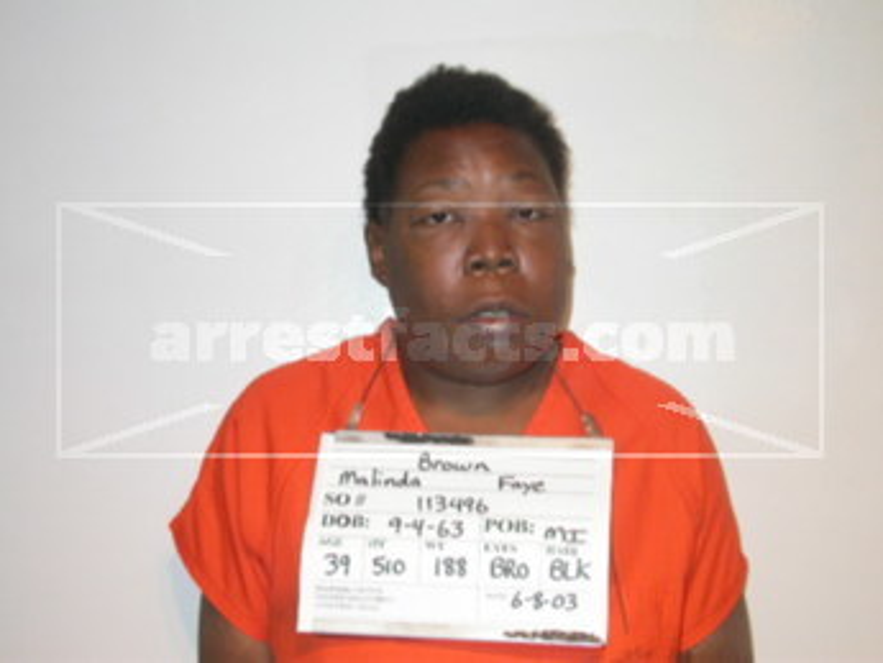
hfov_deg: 32.2
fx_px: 1531
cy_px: 332
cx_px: 442
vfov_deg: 24.4
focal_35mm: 60
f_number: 3.1
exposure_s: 1/60.3
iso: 100
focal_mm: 12.6
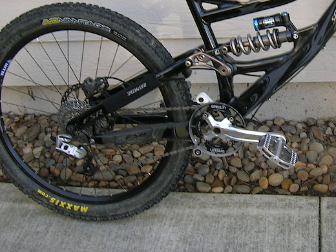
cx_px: 297
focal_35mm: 67
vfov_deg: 21.8
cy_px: 74
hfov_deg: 28.0
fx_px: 650
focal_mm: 5.7
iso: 50
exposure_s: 1/30.7
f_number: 4.9
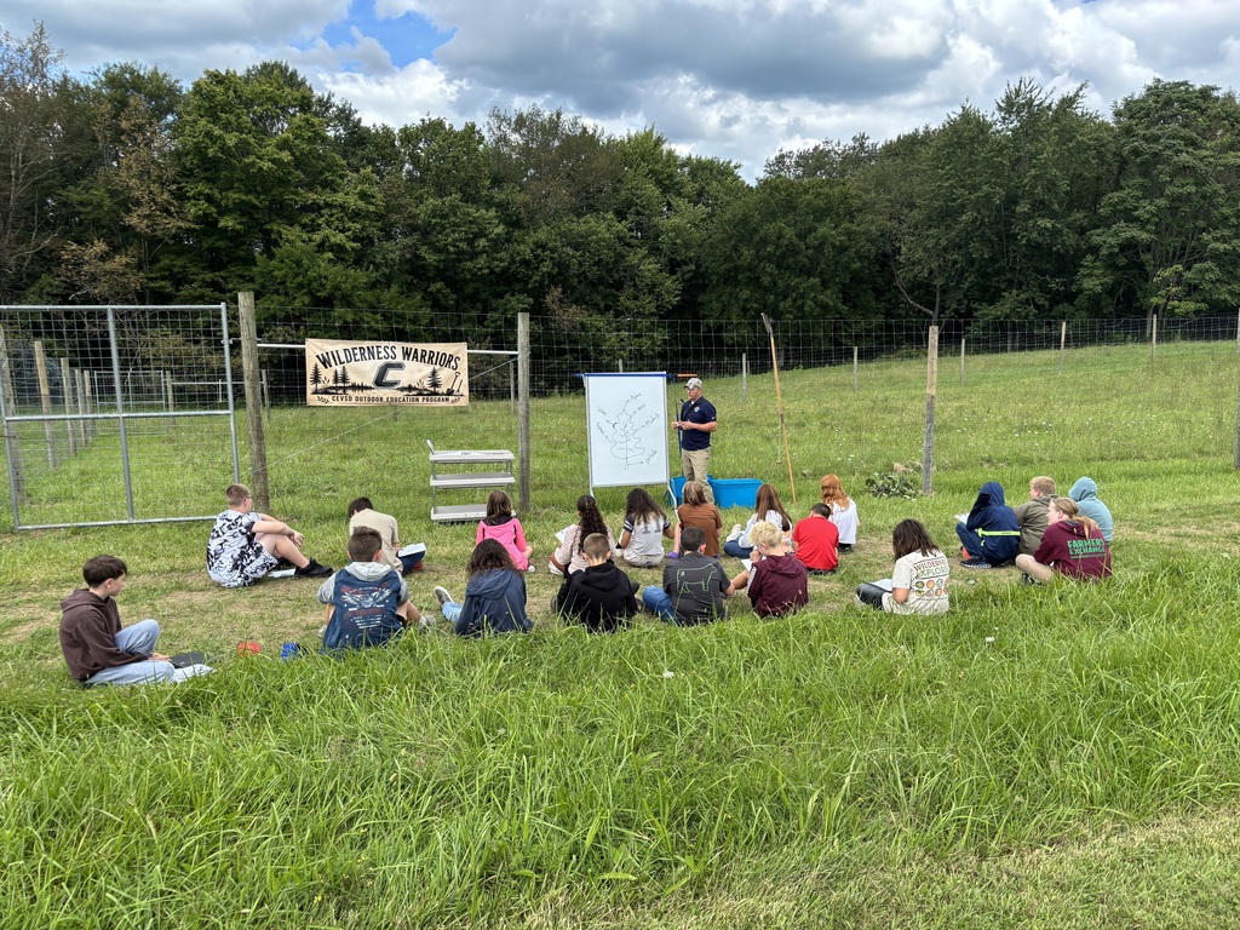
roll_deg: +0.1
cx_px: 620
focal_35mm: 26
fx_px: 931
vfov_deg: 53.1
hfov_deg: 67.3
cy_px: 465
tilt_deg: -10.1
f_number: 1.6
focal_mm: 5.96
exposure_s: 1/1248
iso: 50
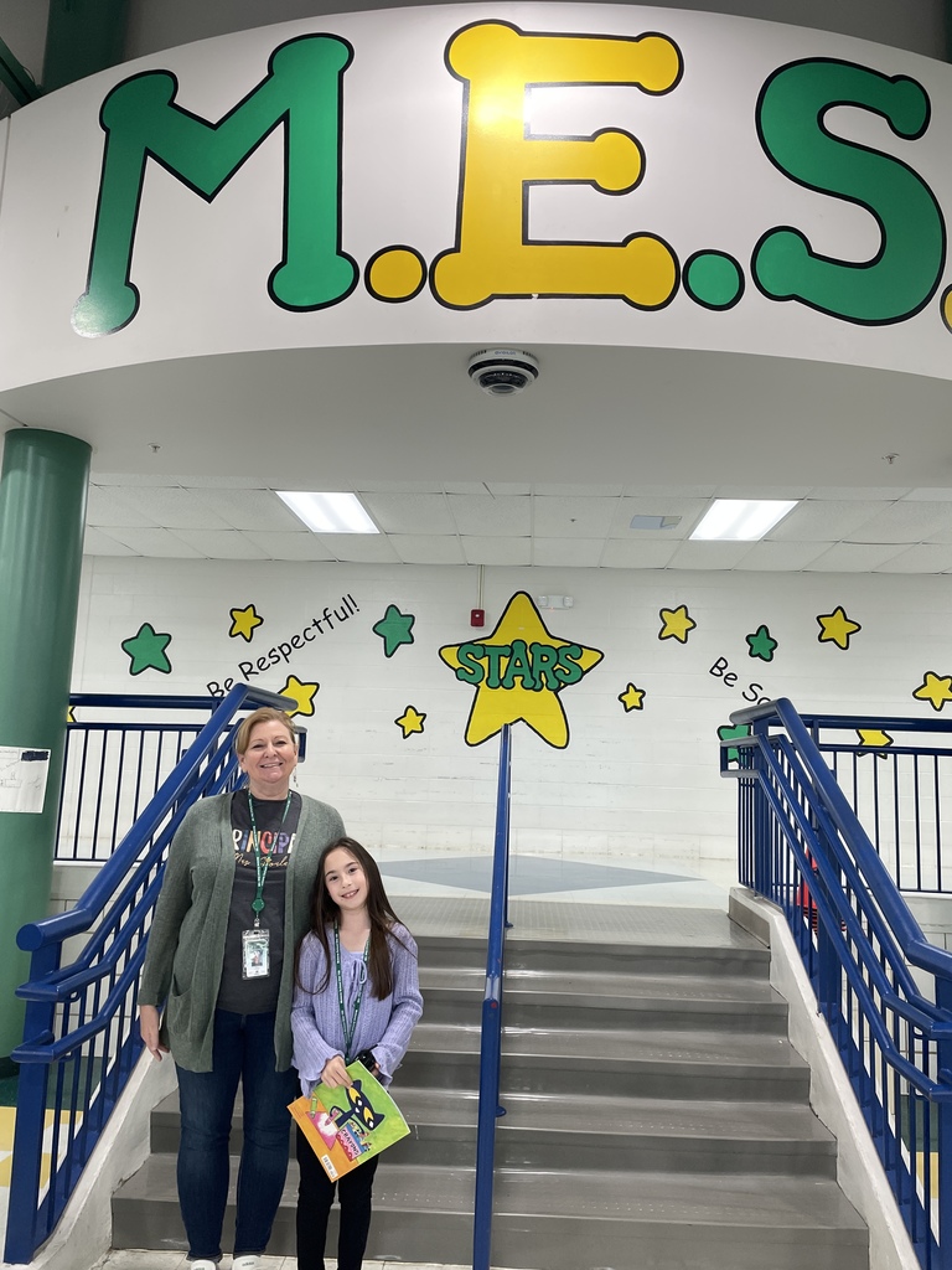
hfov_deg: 53.1
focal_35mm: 26
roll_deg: -1.3
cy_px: 635
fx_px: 953
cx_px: 476
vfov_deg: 67.3
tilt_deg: +6.8
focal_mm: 4.2
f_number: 1.6
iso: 100
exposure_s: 1/121
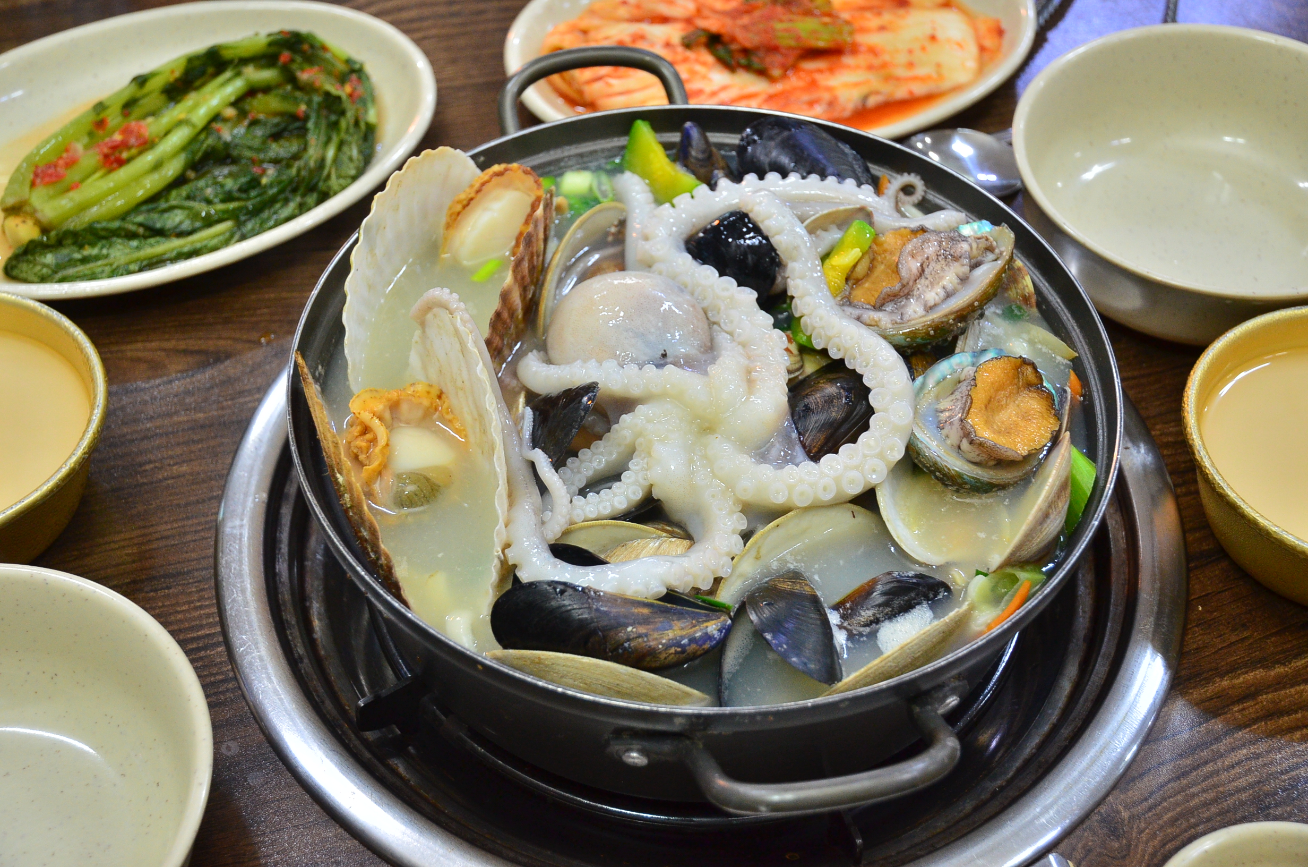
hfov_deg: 39.0
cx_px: 654
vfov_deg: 26.4
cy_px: 434
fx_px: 1849
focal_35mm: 51
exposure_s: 1/60
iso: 640
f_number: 4.5
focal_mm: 34
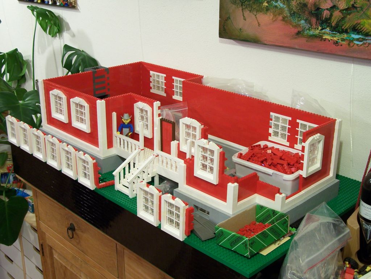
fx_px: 514
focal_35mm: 48
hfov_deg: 39.7
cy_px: 140
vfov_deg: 30.3
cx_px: 186
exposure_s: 1/3
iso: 80
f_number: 3
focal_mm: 8
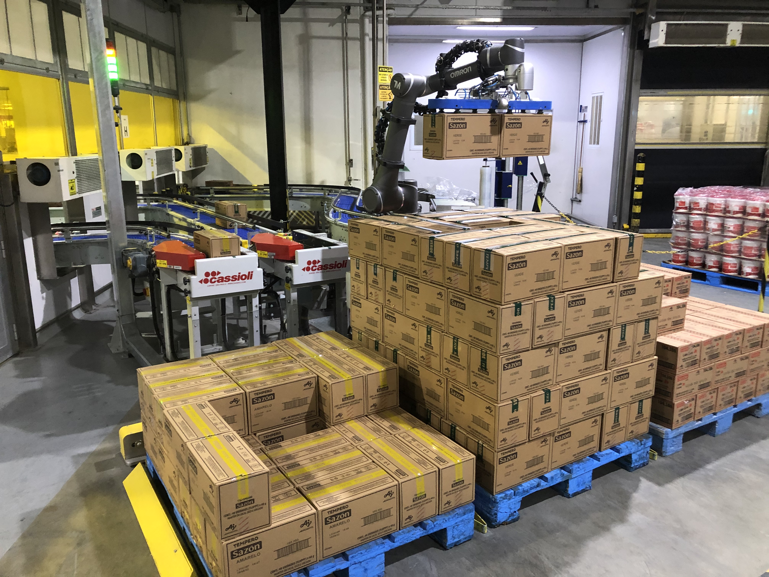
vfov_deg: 49.7
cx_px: 384
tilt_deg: -13.6
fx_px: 622
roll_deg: +1.6
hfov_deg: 63.4
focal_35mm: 28
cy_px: 288
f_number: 1.8
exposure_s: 1/15
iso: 80
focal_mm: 3.99
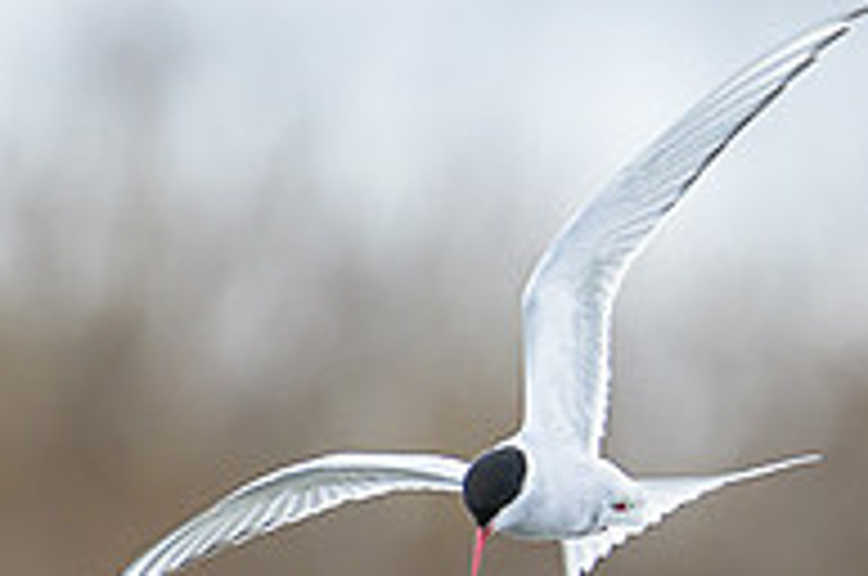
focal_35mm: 2594
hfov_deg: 0.8
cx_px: 574
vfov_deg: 0.5
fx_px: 62440
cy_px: 637
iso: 1000
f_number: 4
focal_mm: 560
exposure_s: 1/2000
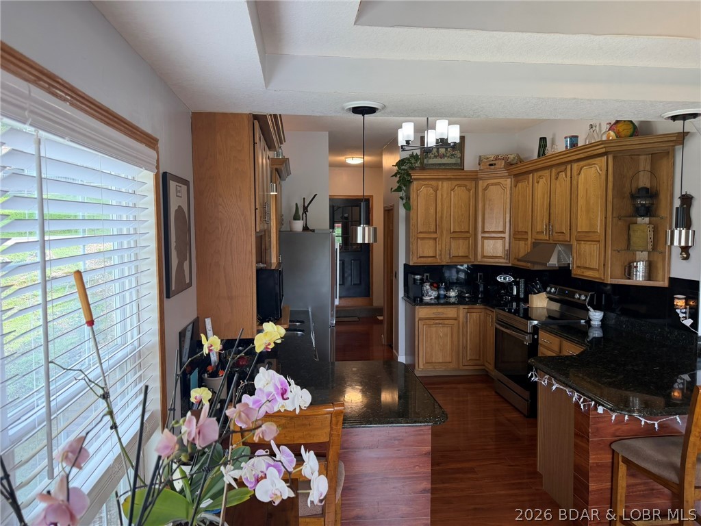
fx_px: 486
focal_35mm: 24
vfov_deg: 56.8
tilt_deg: -3.7
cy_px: 263
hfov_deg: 71.6
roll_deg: +1.0
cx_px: 350
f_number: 1.78
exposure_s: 1/167
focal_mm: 6.76
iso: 160
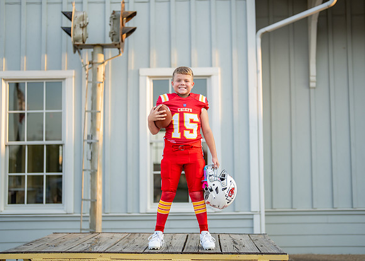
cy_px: 135
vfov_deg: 24.7
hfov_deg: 34.2
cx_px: 188
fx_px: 594
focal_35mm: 57
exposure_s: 1/2500
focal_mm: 50
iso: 200
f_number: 1.2
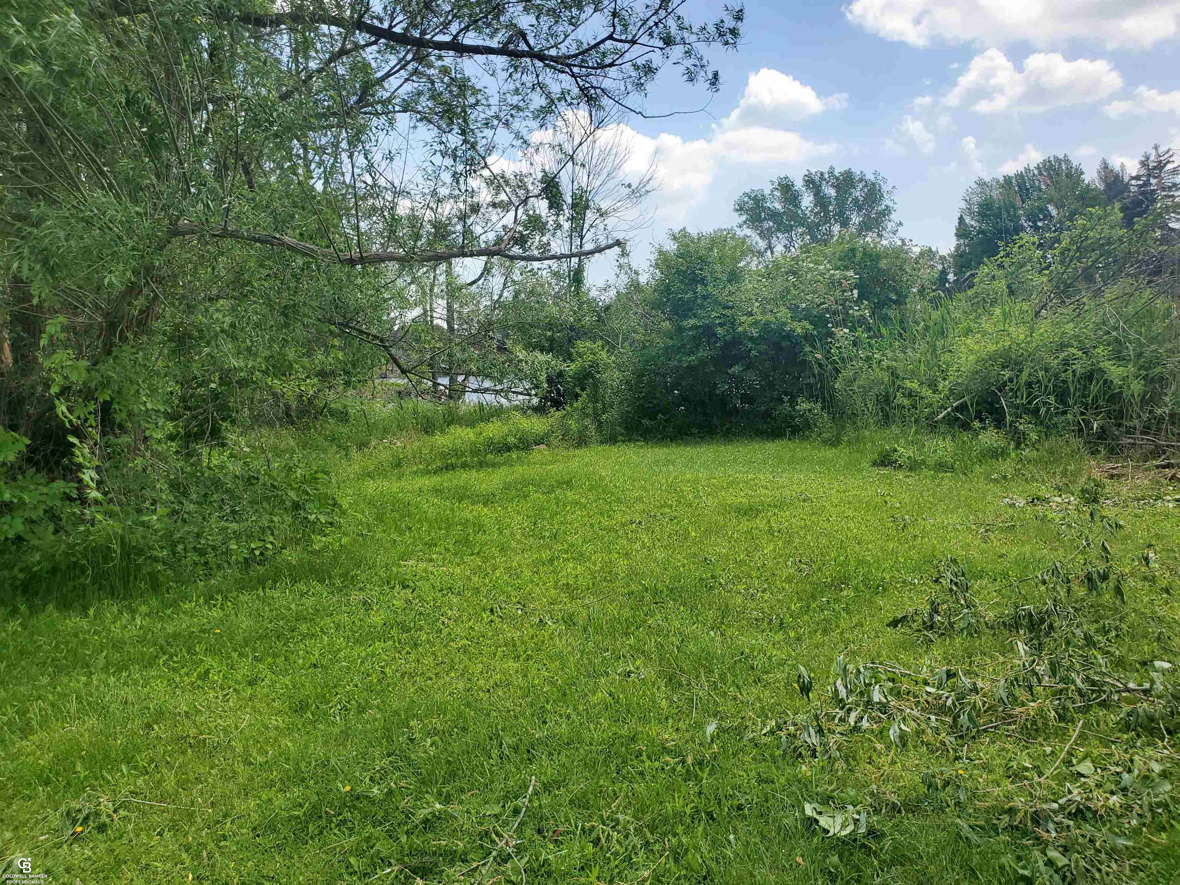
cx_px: 590
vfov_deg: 53.1
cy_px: 442
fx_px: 886
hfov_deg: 67.3
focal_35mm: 26
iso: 50
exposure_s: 1/1279
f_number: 2.4
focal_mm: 4.3
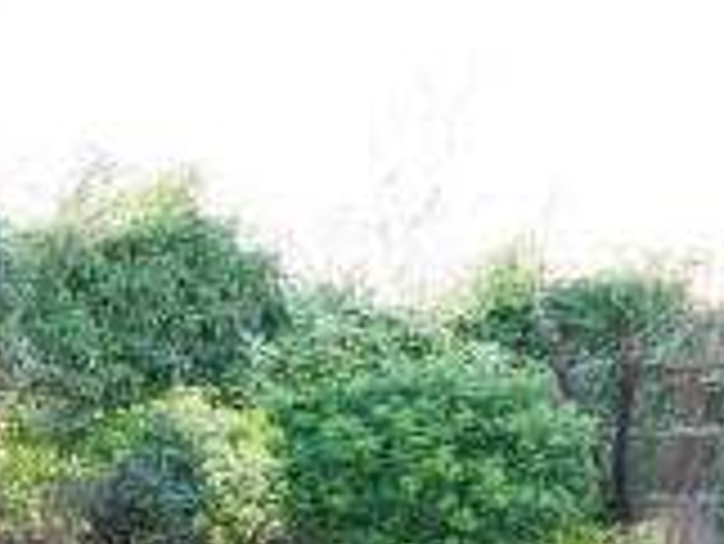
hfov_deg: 25.0
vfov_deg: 18.2
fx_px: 1361
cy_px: 960
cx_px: -265
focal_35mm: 65
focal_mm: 9
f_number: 4
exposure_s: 1/60
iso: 320
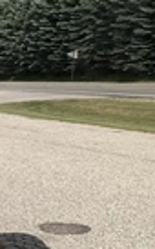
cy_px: 220
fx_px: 612
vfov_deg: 22.6
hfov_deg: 12.4
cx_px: -171
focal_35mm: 90
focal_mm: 3
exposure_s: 1/1984
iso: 25
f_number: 1.8
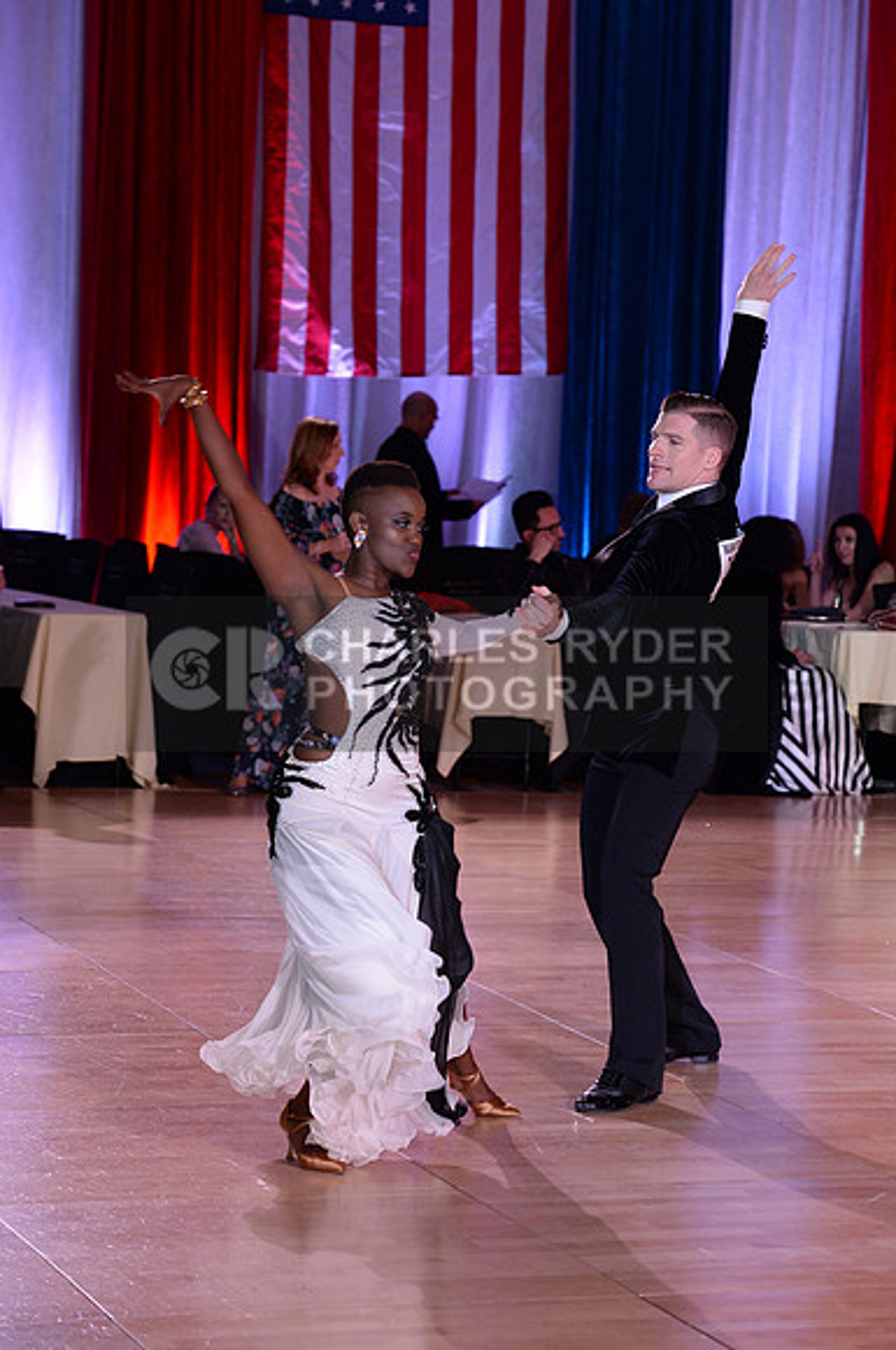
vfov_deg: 19.5
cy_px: 675
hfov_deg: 13.0
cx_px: 448
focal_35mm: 105
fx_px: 3931
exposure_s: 1/250
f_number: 5.6
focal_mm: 105
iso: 2000
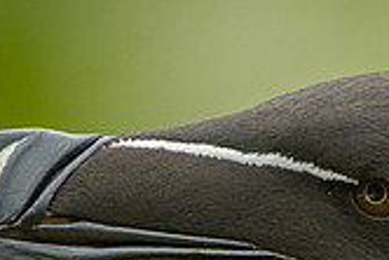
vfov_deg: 0.4
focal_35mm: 3433
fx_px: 37127
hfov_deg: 0.6
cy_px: 319
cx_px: 546
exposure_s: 1/400
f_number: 5.6
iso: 800
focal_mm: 500
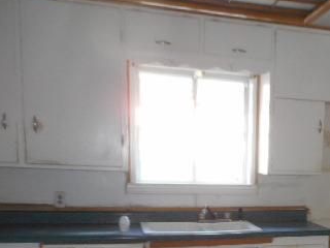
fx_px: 477
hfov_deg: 35.9
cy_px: 224
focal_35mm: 50
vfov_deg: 28.0
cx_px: 296
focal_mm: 4.5
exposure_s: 1/25
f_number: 3.7
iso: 280
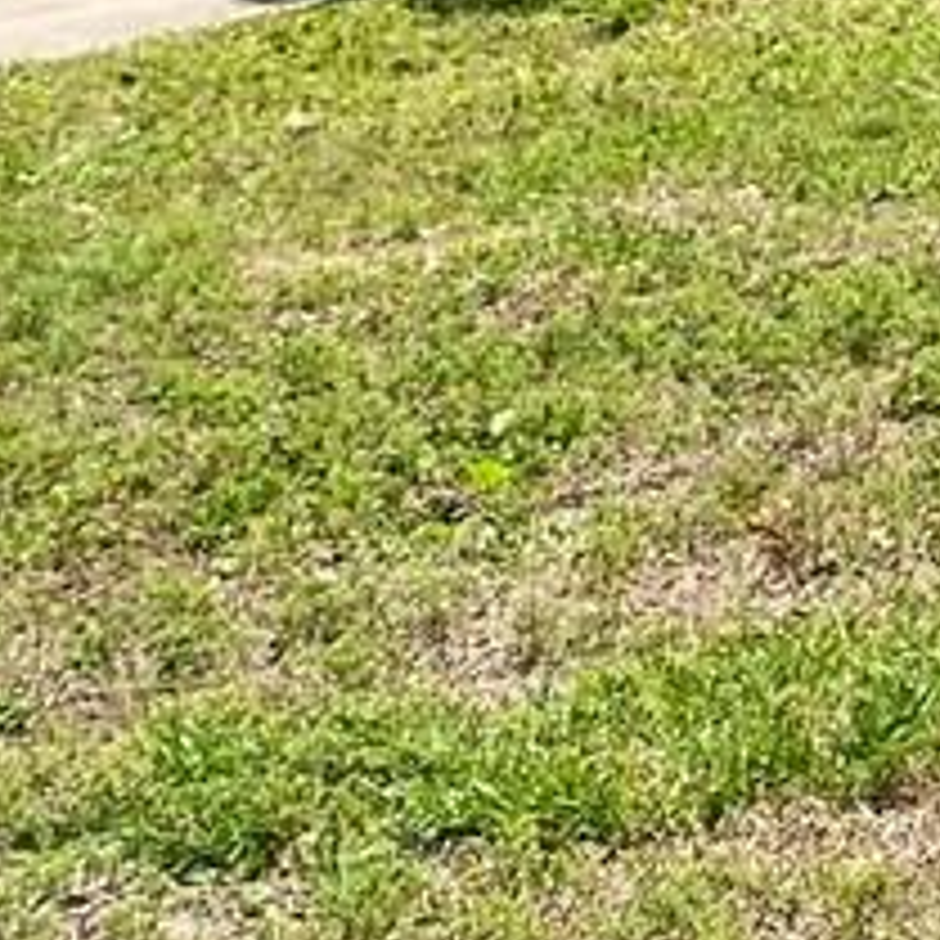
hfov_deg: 9.4
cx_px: 1705
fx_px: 5407
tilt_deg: -4.5
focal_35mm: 176
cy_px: -589
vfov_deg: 9.6
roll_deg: +1.5
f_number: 1.8
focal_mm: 4.25
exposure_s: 1/2066
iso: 32
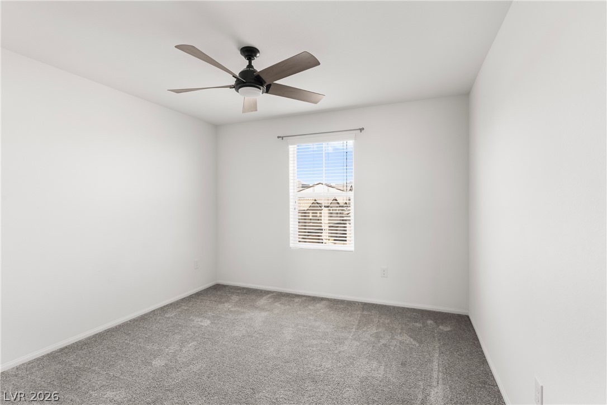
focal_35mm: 17
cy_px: 202
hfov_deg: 93.3
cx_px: 304
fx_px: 287
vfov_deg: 70.4
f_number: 8
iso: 500
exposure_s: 1/15
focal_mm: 17
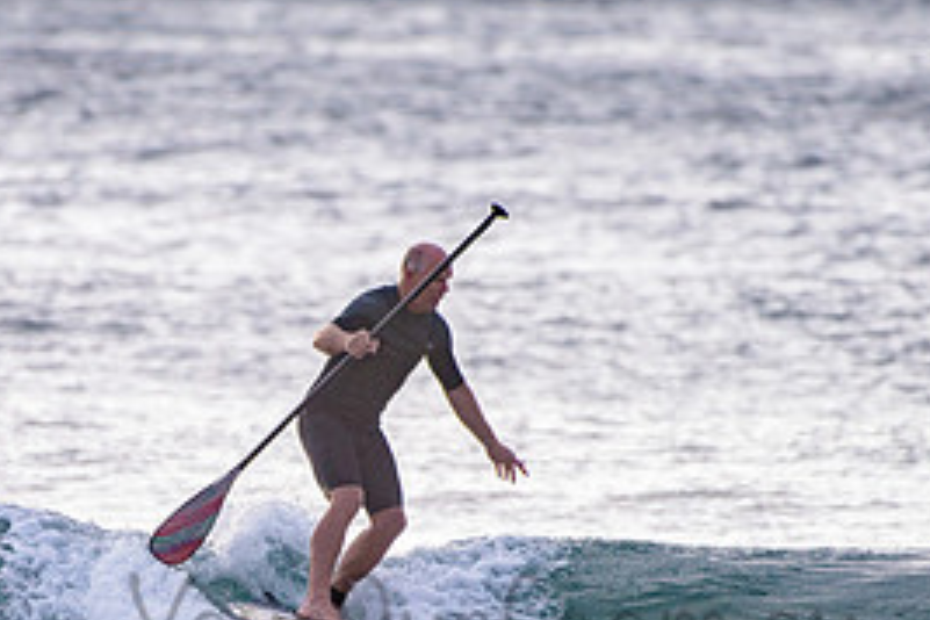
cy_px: 501
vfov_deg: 1.0
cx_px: 260
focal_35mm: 1330
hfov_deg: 1.6
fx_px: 34356
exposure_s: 1/1000
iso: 200
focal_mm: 500
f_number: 5.6
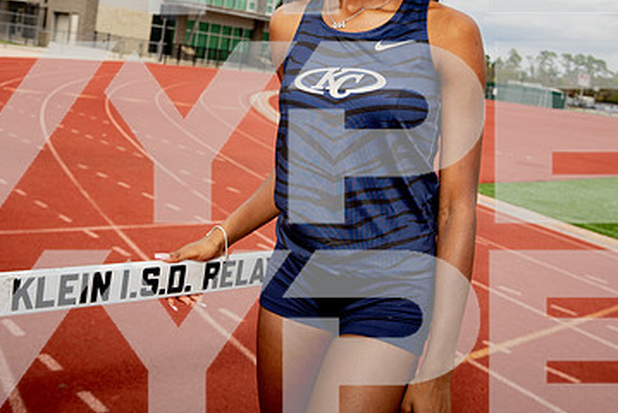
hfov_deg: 46.2
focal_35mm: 42
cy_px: 133
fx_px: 722
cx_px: 255
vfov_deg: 31.7
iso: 200
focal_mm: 26
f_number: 4.5
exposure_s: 1/250
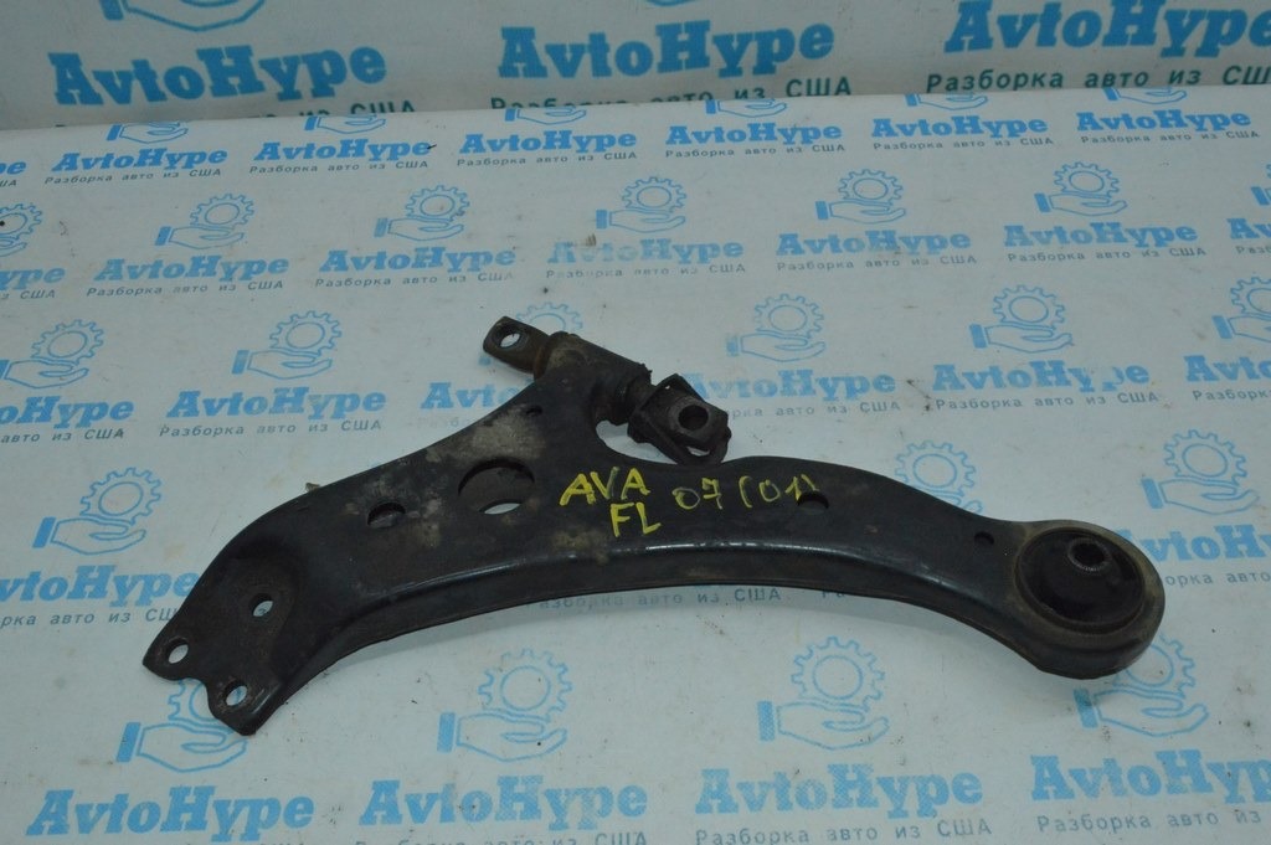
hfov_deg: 57.3
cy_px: 422
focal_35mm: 33
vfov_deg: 39.9
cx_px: 636
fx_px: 1164
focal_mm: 22
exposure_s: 1/200
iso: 3600
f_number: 16
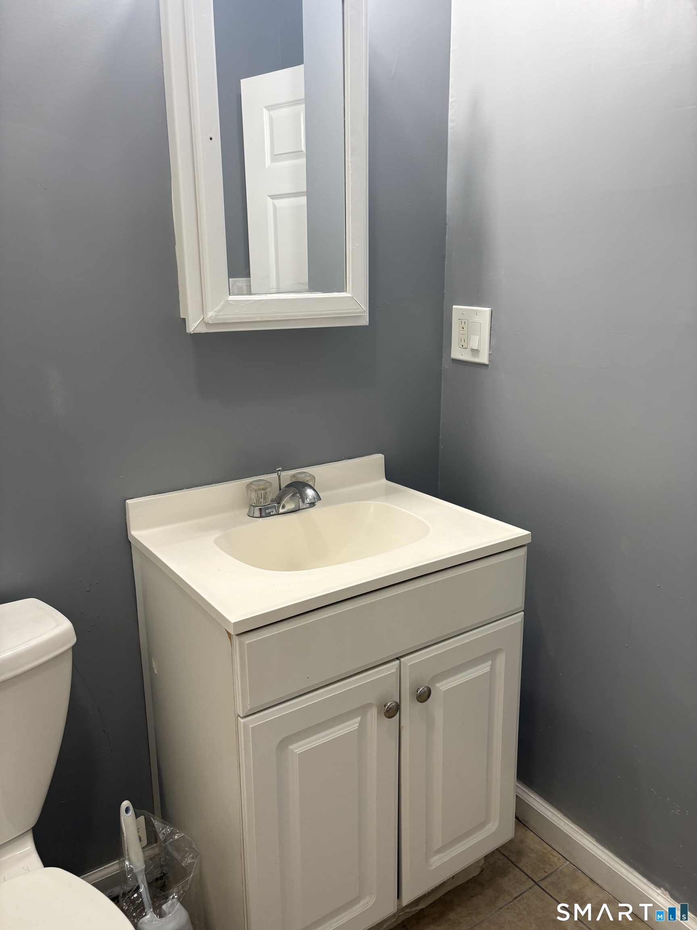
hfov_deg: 53.1
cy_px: 465
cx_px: 348
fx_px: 698
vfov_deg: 67.3
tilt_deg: -13.4
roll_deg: +1.3
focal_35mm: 26
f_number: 1.6
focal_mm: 5.96
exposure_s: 1/60
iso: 80
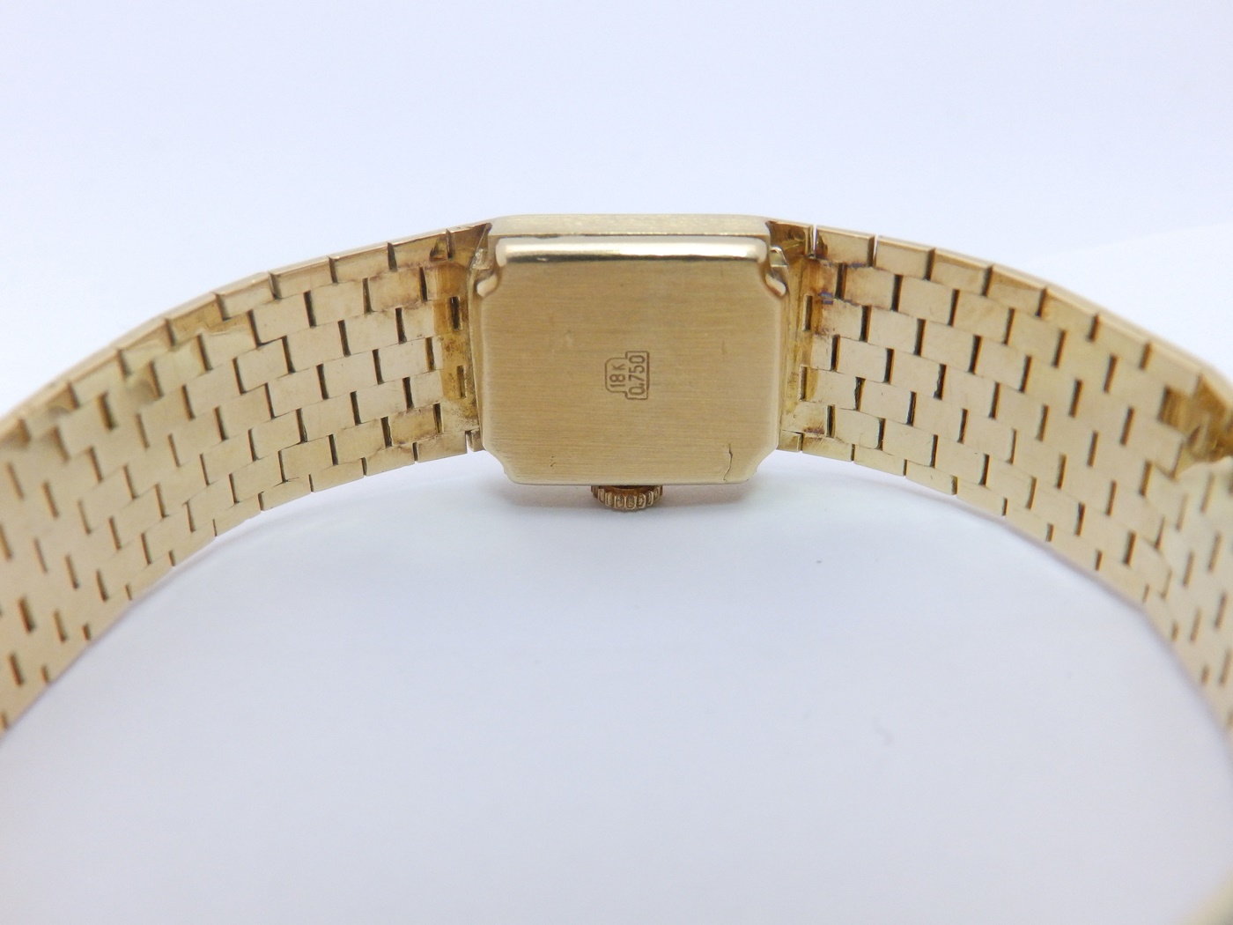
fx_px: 1140
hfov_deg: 56.8
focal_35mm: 32
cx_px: 616
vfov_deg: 44.2
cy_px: 462
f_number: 3.7
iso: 500
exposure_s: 1/30
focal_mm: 5.7
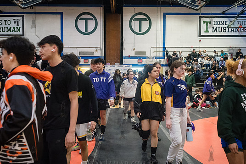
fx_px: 260
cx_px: 122
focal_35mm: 38
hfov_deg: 50.7
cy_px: 87
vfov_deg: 35.1
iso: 8000
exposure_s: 1/400
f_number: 4
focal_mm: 35
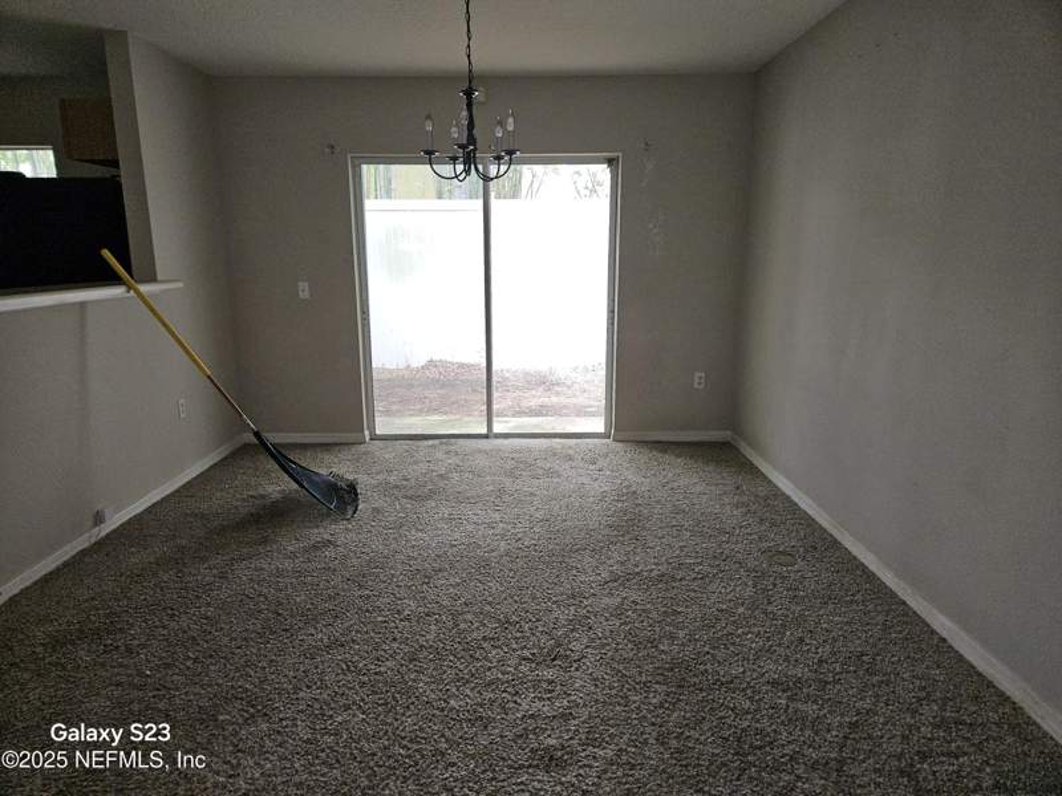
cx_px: 531
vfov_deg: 58.9
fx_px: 706
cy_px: 398
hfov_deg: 73.9
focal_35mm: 23
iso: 100
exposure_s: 1/30
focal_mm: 5.4
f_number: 1.8
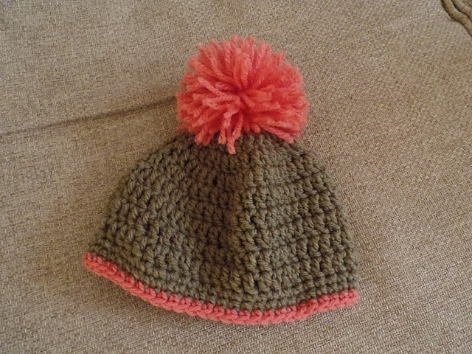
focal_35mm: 23
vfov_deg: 58.9
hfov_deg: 73.9
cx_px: 236
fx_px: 314
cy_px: 177
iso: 1600
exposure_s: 1/60
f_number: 5.6
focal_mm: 4.1
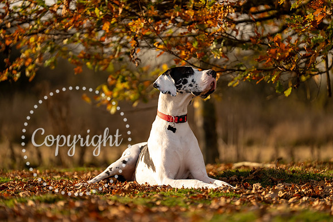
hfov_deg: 11.9
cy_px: 111
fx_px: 1601
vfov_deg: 7.9
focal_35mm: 173
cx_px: 166
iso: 200
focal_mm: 173
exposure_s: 1/3200
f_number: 2.8
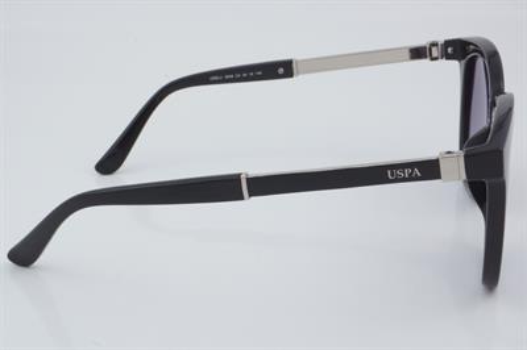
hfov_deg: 27.0
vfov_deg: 18.2
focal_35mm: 75
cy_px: 175
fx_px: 1097
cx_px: 264
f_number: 32
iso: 100
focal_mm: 50
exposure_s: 1/3
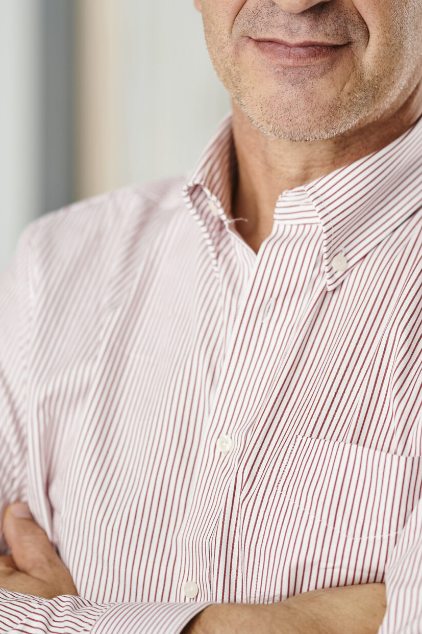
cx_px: 235
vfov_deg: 11.7
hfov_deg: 7.8
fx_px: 3081
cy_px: 233
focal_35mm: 175
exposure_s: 1/200
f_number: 1.8
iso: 100
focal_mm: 85
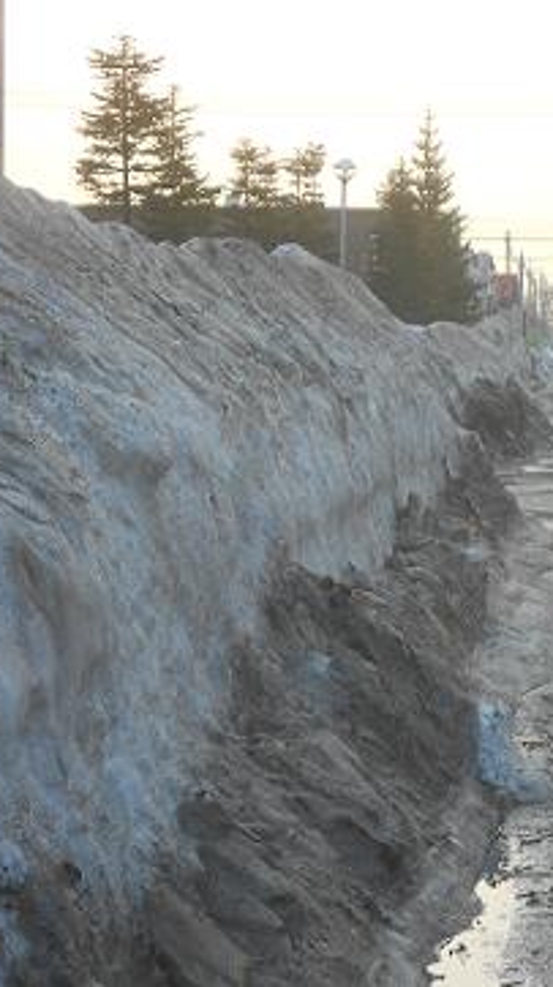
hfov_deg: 8.3
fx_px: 3789
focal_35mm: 145
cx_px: 621
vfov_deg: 14.8
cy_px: 492
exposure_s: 1/80
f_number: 5.5
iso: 80
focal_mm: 17.6
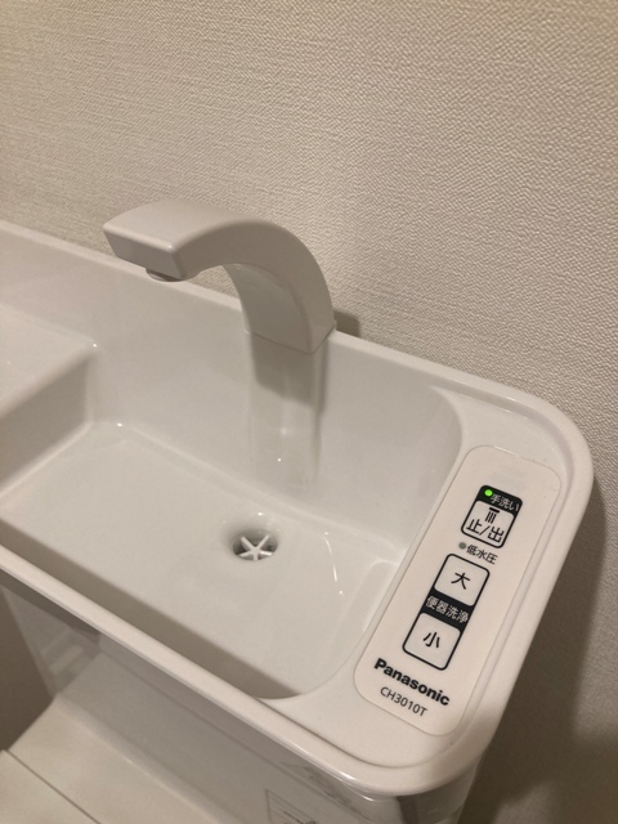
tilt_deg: -38.2
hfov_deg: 49.7
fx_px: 667
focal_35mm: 28
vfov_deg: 63.4
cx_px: 309
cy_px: 412
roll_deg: +0.8
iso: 80
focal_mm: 3.99
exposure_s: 1/50
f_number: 1.8
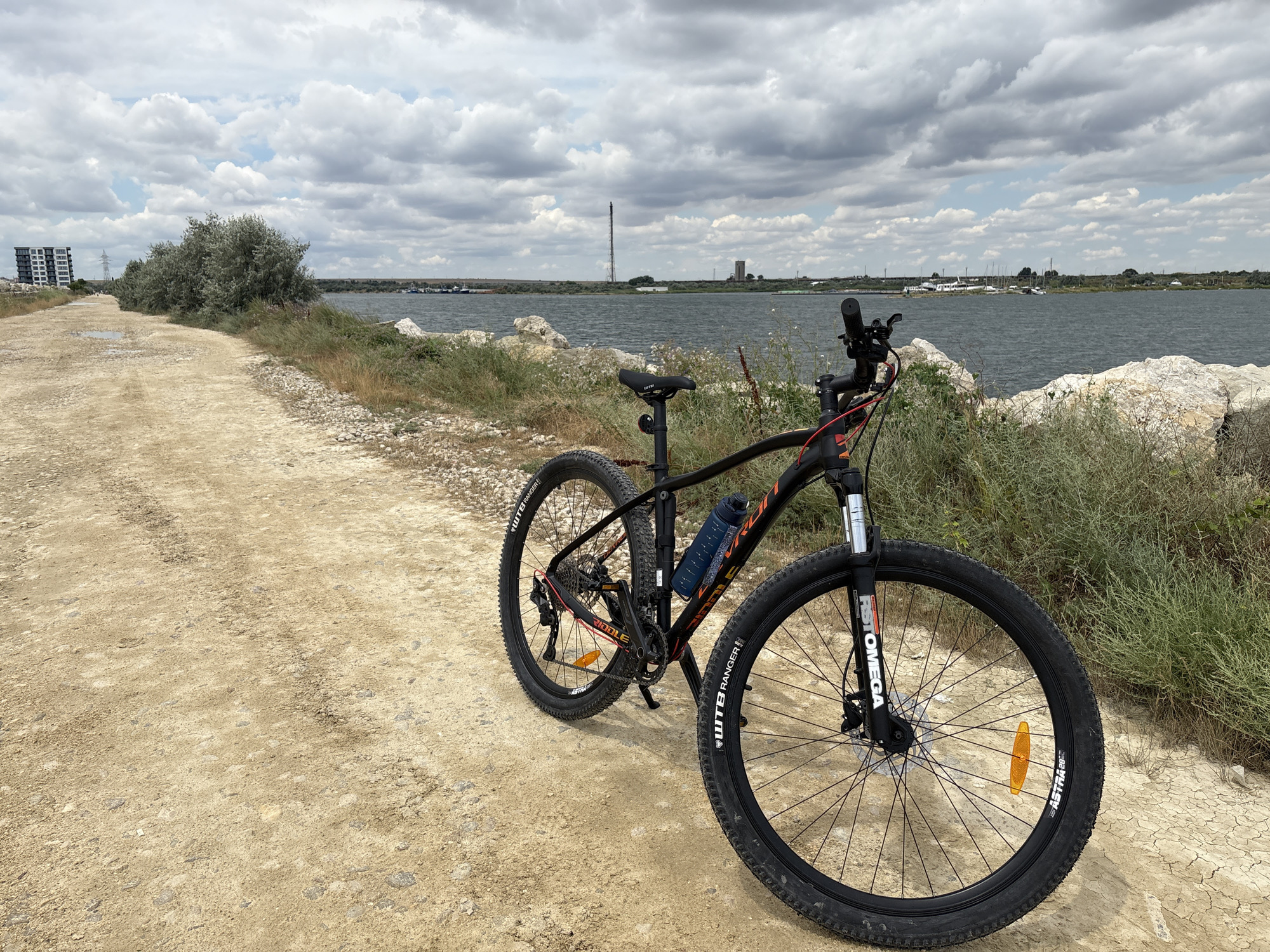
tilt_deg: -10.9
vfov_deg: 53.1
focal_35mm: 26
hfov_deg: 67.3
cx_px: 635
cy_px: 476
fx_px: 954
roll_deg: +0.6
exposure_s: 1/5348
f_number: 1.6
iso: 50
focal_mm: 5.96
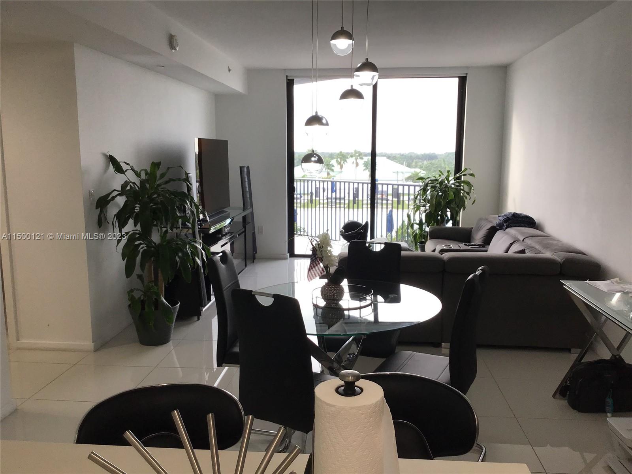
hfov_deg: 58.4
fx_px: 566
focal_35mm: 31
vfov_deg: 45.4
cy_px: 237
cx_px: 316
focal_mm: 3.3
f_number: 2.4
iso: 32
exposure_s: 1/60
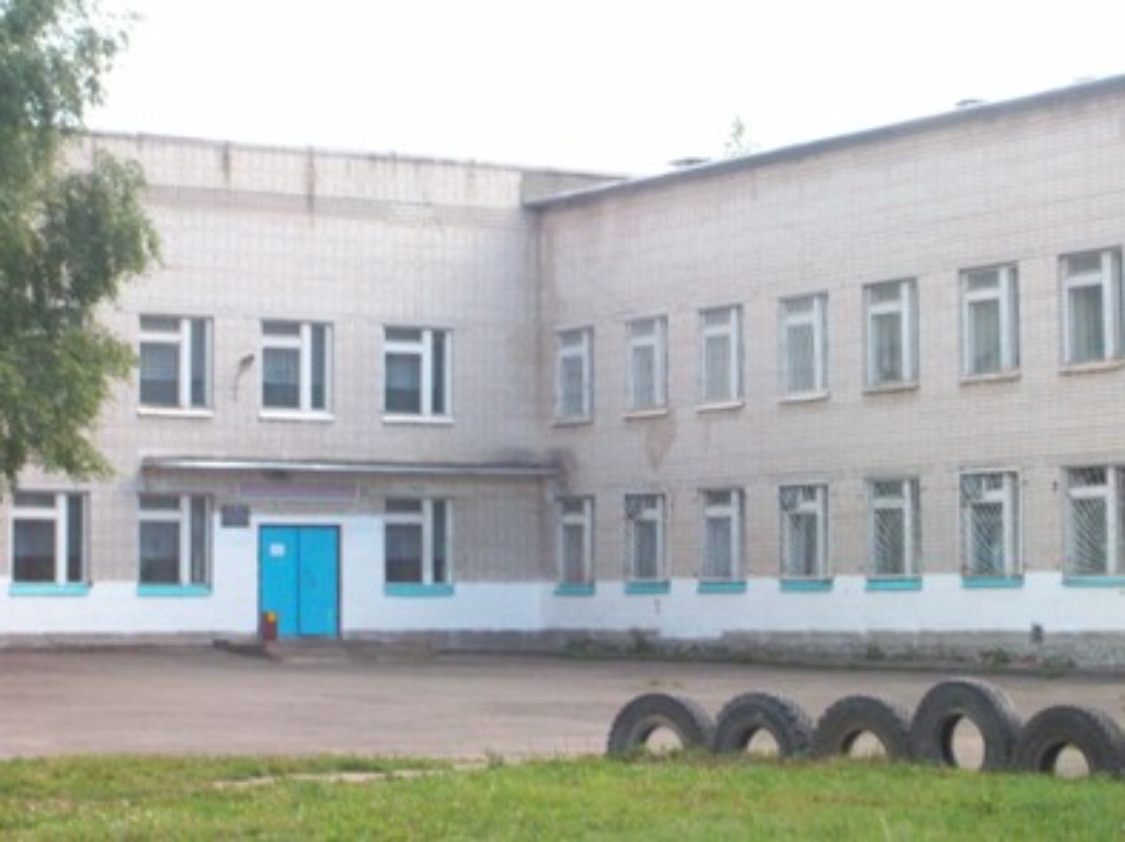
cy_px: 421
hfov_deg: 19.3
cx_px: 562
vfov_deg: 14.5
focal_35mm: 102
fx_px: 3313
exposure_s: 1/145
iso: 160
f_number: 5.1
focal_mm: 17.1
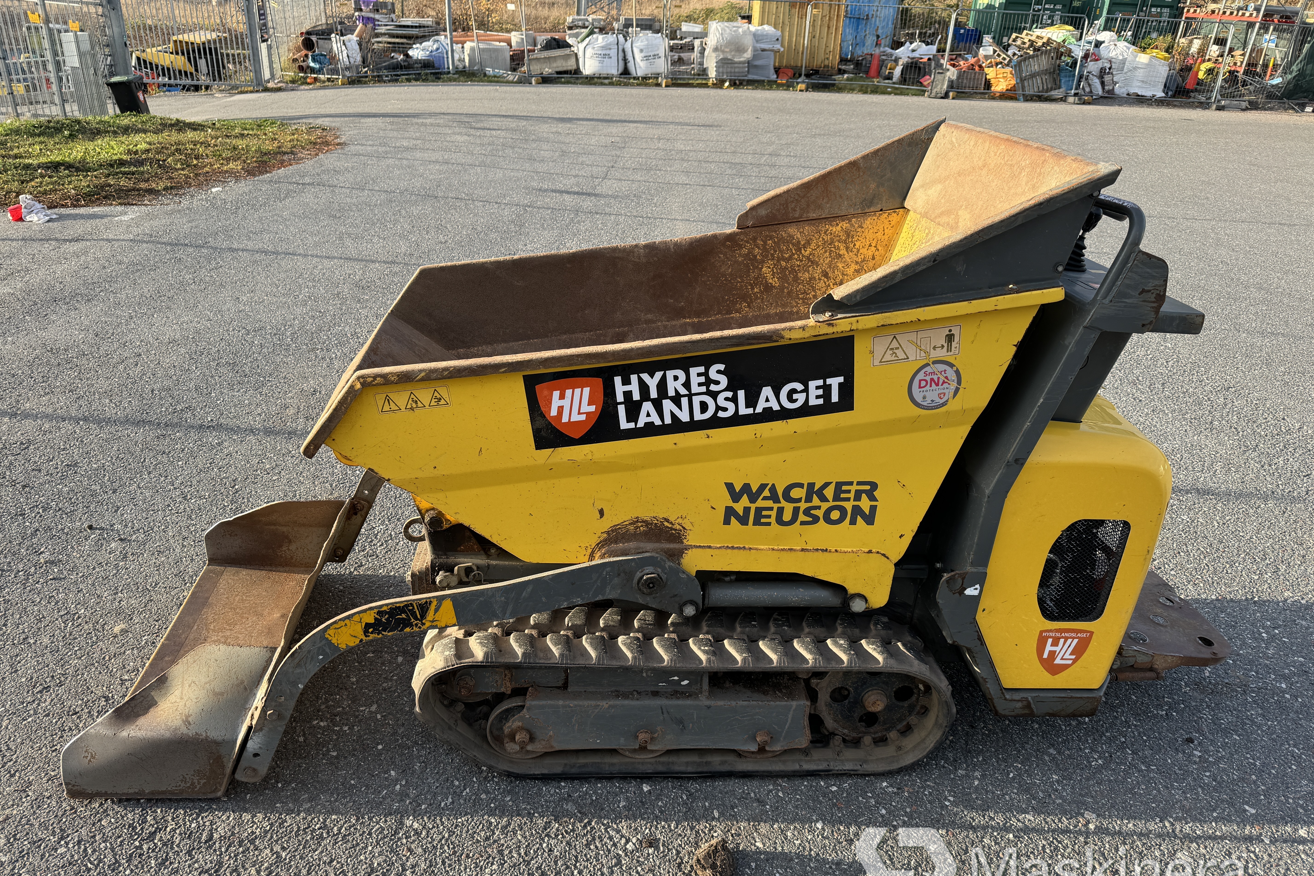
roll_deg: -3.7
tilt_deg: -27.7
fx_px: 912
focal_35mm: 25
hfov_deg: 71.5
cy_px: 448
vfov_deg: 51.3
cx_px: 658
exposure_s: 1/842
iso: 80
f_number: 1.78
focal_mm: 6.76
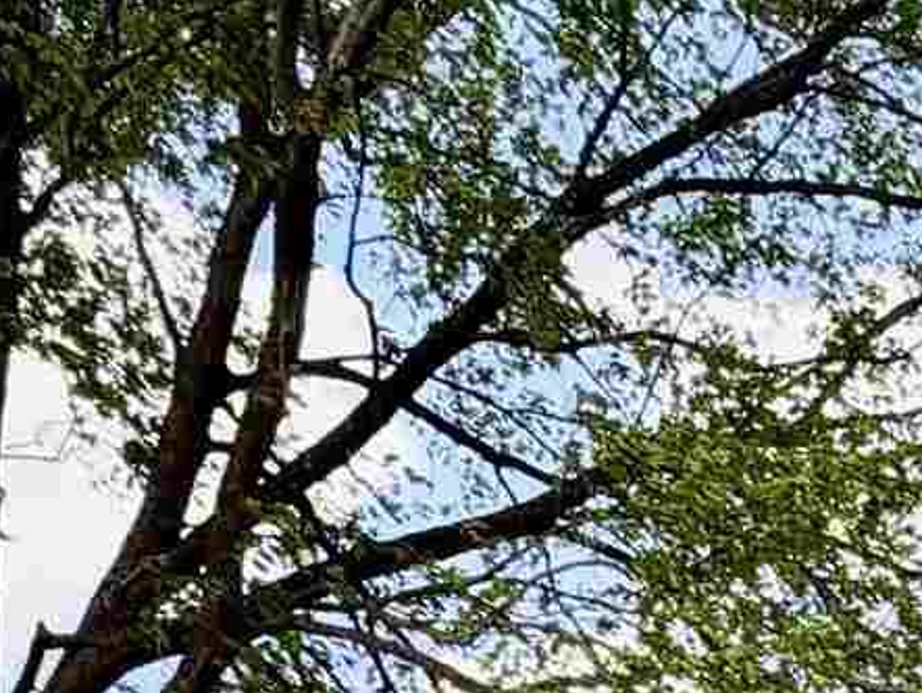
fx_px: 2586
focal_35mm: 97
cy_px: 1530
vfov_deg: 12.7
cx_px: 1026
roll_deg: +1.3
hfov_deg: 19.3
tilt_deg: -0.3
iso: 50
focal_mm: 2.22
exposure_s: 1/390
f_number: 2.2
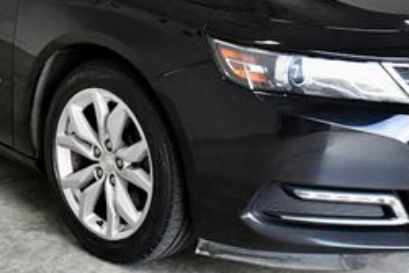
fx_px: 989
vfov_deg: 15.5
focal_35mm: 87
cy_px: 17
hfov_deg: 23.3
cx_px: 146
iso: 2500
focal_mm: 23
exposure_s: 1/1250
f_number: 4
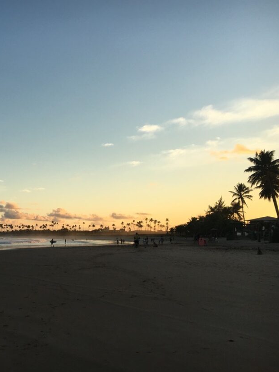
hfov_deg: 46.8
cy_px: 183
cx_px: 143
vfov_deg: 60.0
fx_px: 322
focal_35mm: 30
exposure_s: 1/864
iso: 25
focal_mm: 4.15
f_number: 2.2
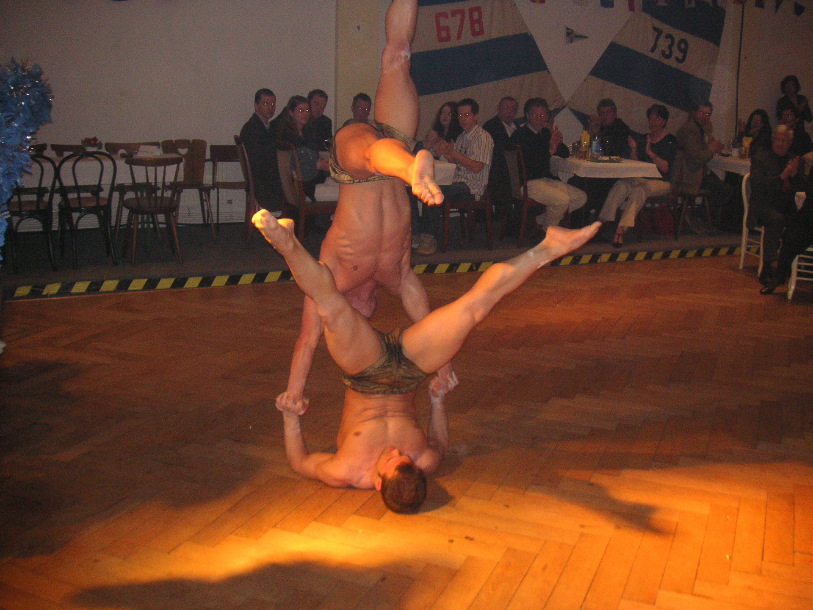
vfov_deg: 38.7
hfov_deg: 50.1
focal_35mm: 37
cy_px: 305
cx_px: 406
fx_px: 869
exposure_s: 1/45
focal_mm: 6.1
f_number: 2.8
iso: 160
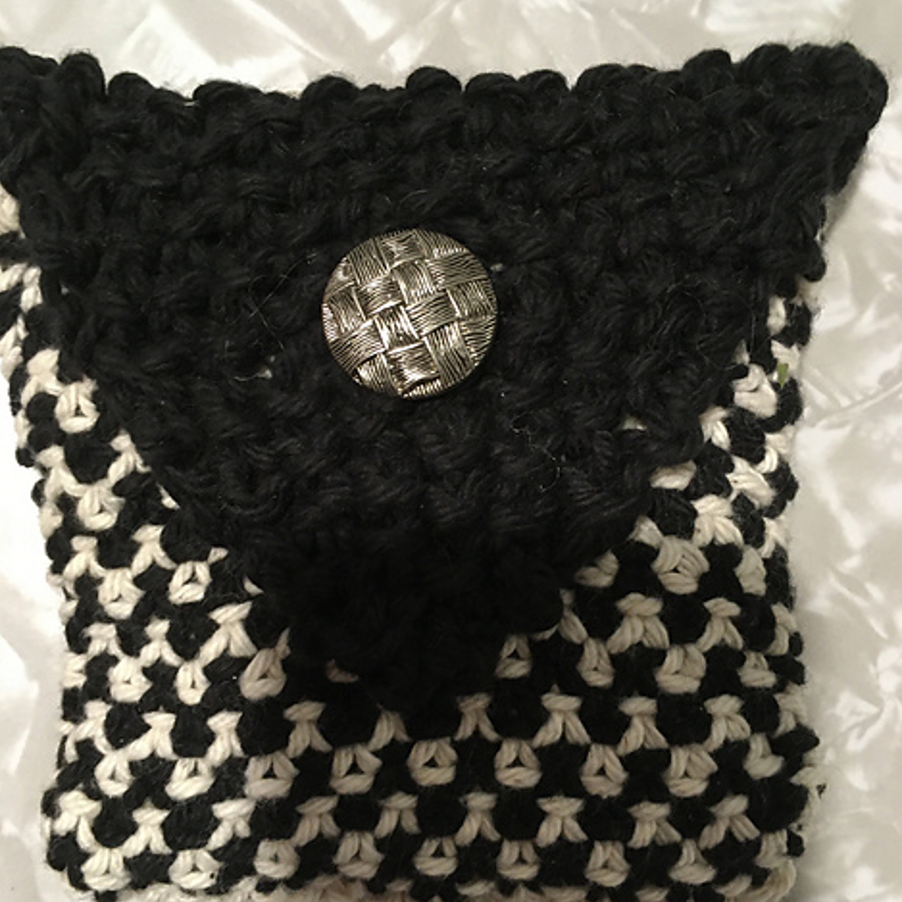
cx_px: 444
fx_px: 1032
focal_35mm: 35
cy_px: 494
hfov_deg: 47.2
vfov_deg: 47.2
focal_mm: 4.15
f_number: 2.2
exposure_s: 1/24
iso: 200
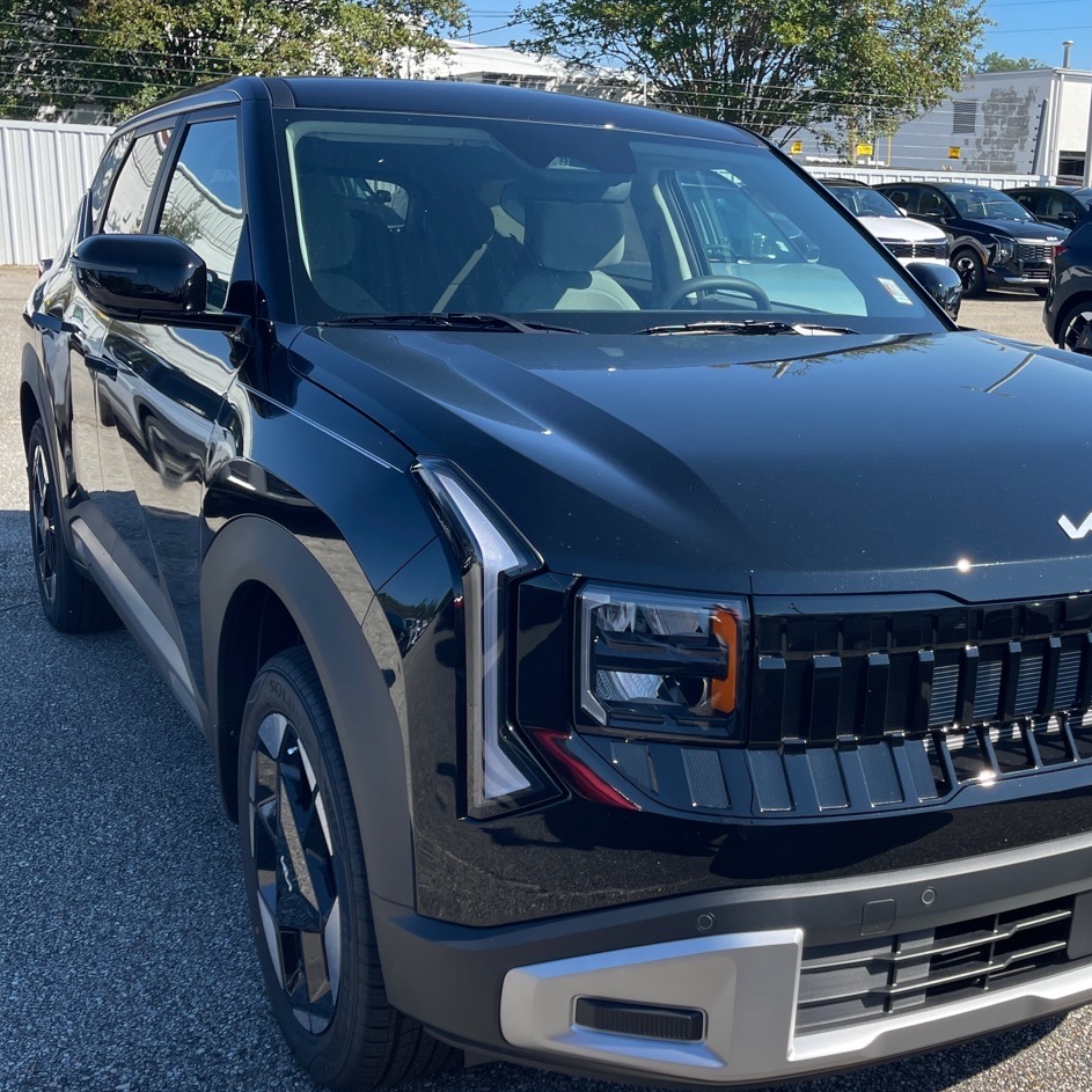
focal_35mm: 39
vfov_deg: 42.8
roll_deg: -1.6
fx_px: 1392
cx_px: 692
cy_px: 586
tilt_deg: -17.4
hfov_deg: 42.5
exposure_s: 1/2203
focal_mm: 5.1
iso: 32
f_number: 1.6
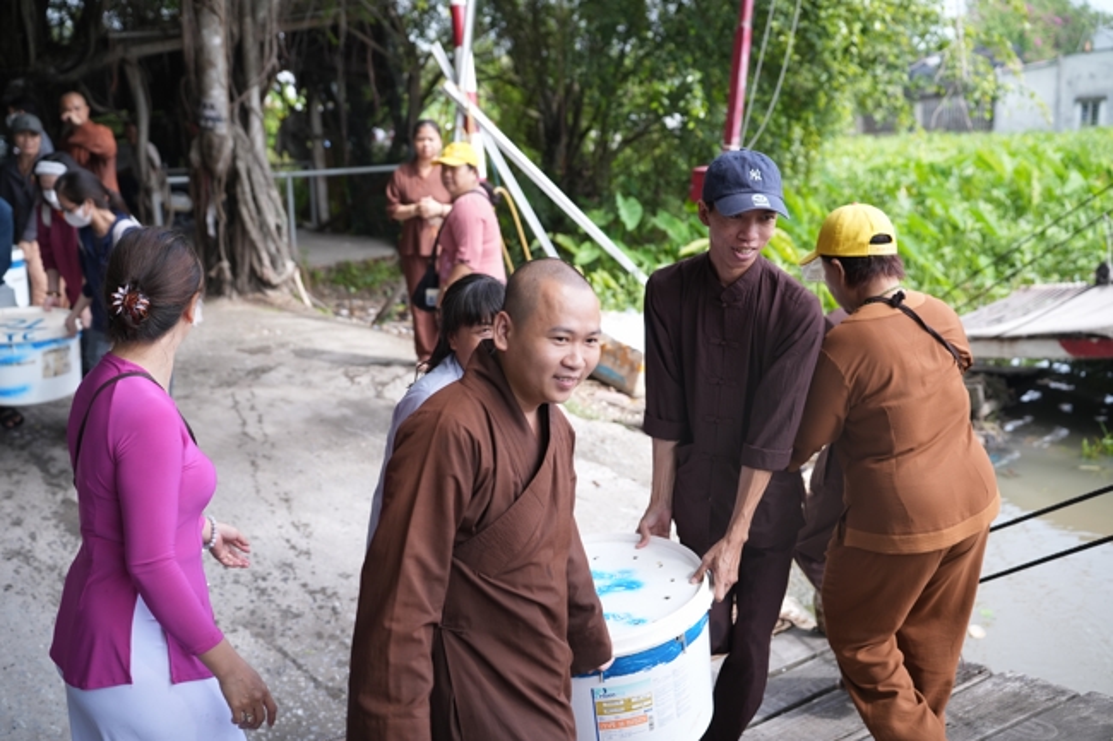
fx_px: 1082
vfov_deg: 37.8
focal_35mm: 35
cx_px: 556
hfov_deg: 54.4
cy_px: 370
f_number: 2.8
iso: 500
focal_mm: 35
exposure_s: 1/1600
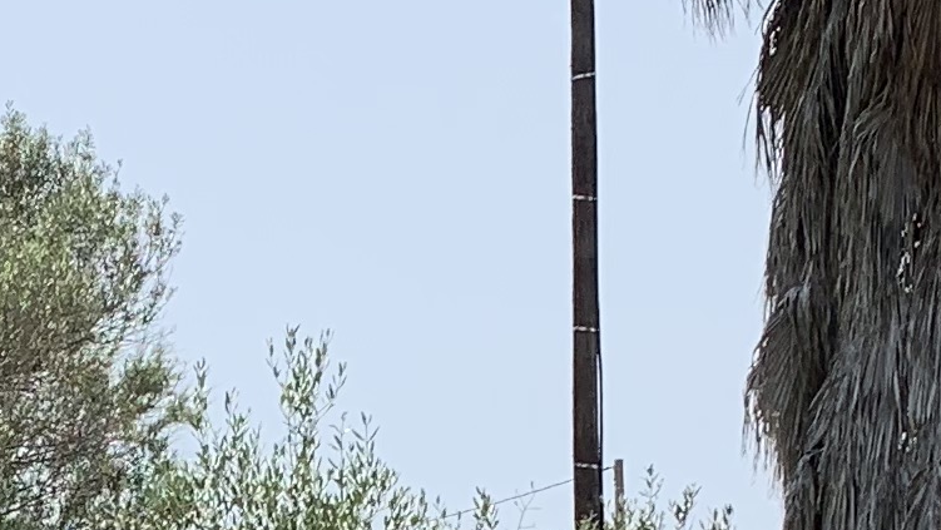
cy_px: 960
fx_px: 3794
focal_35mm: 152
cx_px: 137
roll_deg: -0.7
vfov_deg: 7.7
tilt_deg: -2.3
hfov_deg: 14.0
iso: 25
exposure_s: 1/2681
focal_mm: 4.25
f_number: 1.8
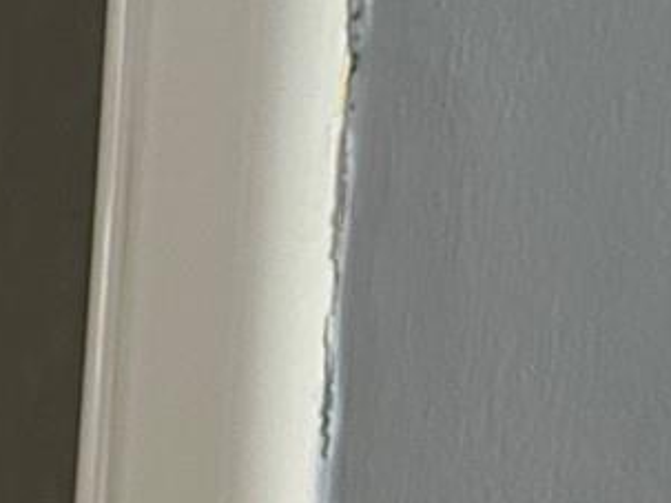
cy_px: 738
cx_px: -565
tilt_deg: -11.2
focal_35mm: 176
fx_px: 3410
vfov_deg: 8.3
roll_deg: -1.1
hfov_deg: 10.5
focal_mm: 5.7
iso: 250
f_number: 1.5
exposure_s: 1/60
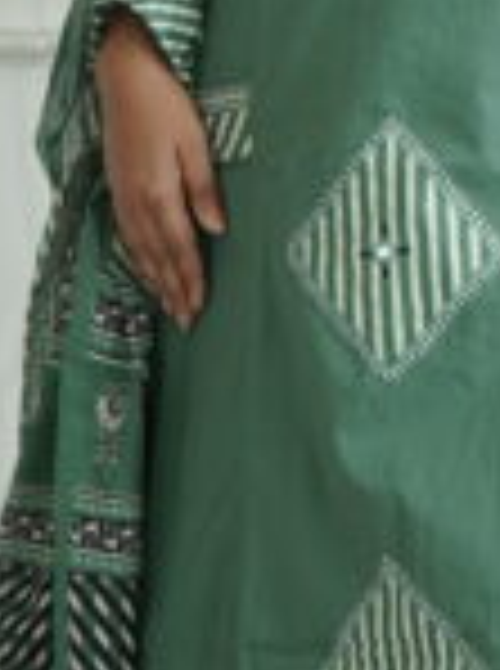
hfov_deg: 7.5
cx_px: 437
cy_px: -396
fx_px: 3830
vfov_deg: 9.7
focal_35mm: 198
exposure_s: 1/100
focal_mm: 34
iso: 200
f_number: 5.6
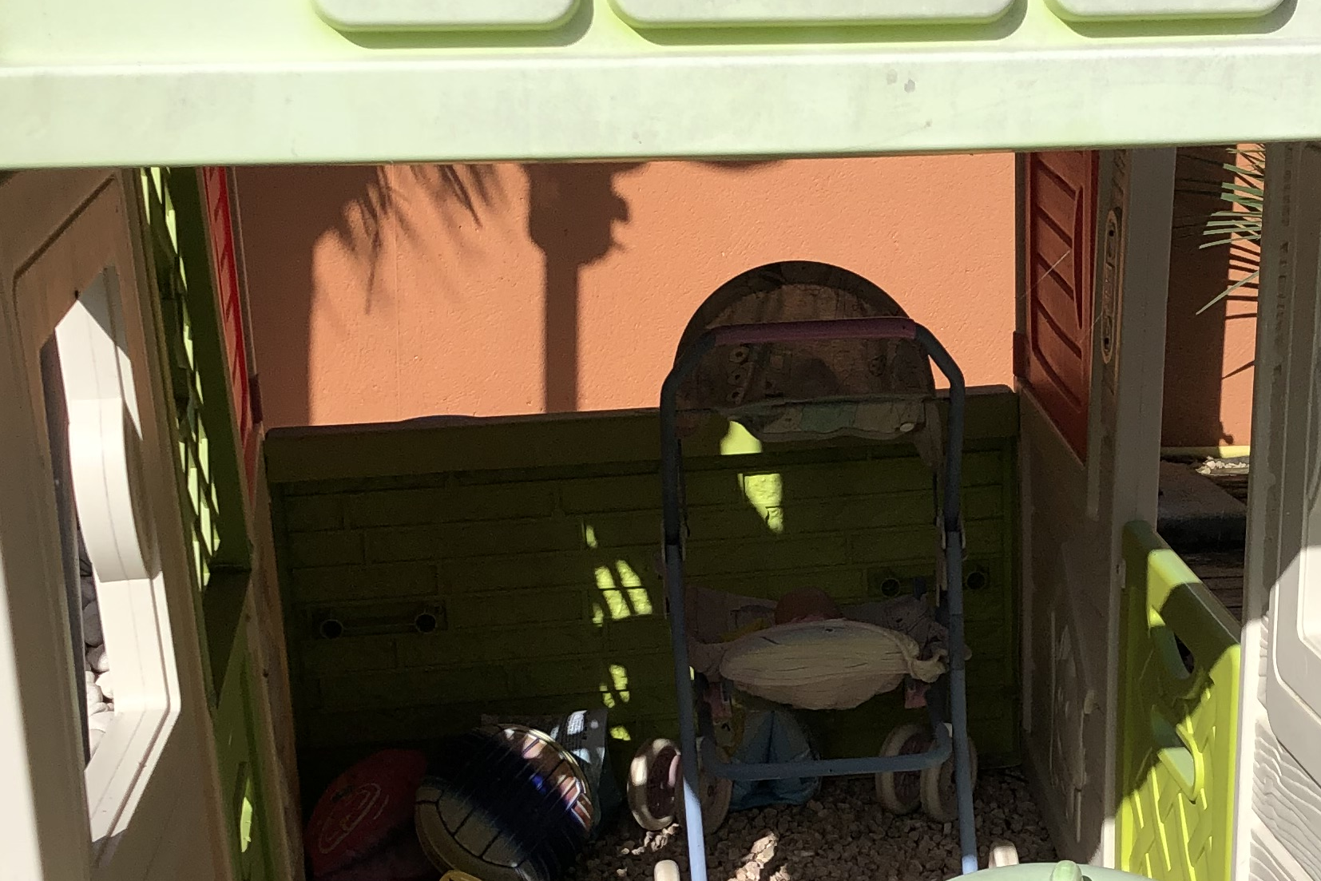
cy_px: 661
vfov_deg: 19.1
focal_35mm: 71
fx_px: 2605
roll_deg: -2.5
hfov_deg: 28.2
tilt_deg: -17.3
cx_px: 914
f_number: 1.8
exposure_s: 1/3436
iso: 25
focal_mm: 3.99
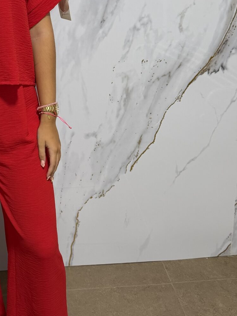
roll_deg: +2.8
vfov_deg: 30.8
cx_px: 29
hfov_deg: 23.1
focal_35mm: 62
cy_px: 88
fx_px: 566
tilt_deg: -20.0
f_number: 1.78
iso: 125
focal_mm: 6.76
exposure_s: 1/50
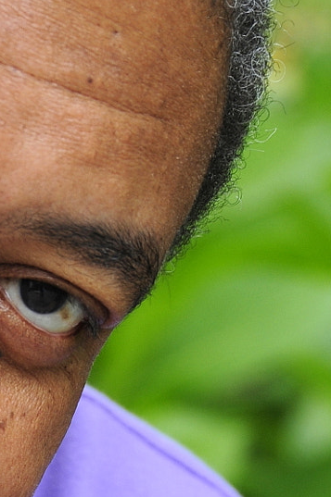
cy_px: 604
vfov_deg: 4.5
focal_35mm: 458
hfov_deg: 3.0
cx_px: -83
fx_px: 6328
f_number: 7.1
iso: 400
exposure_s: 1/200
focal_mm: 120
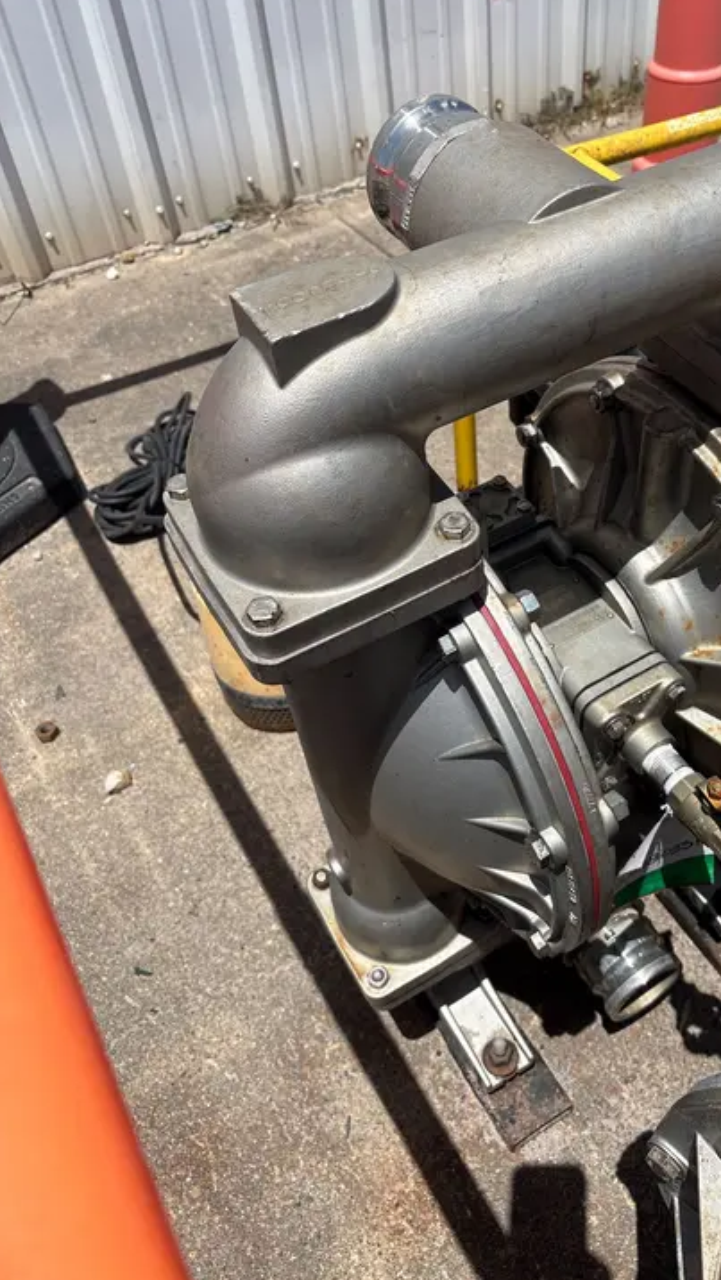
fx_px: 985
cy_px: 646
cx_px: 485
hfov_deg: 39.7
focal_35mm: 29
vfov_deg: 66.1
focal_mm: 5.96
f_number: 1.6
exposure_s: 1/4329
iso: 50
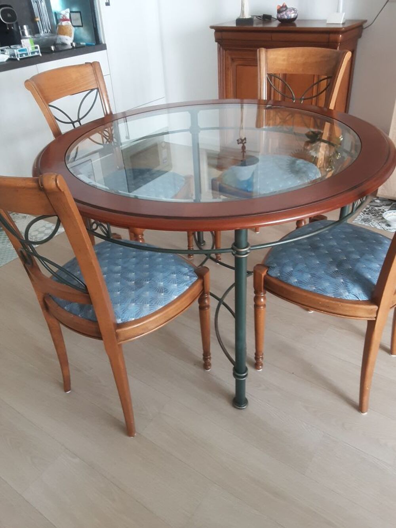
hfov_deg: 49.8
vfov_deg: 63.4
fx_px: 427
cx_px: 198
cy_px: 264
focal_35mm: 28
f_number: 1.9
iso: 125
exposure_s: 1/50
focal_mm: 2.9
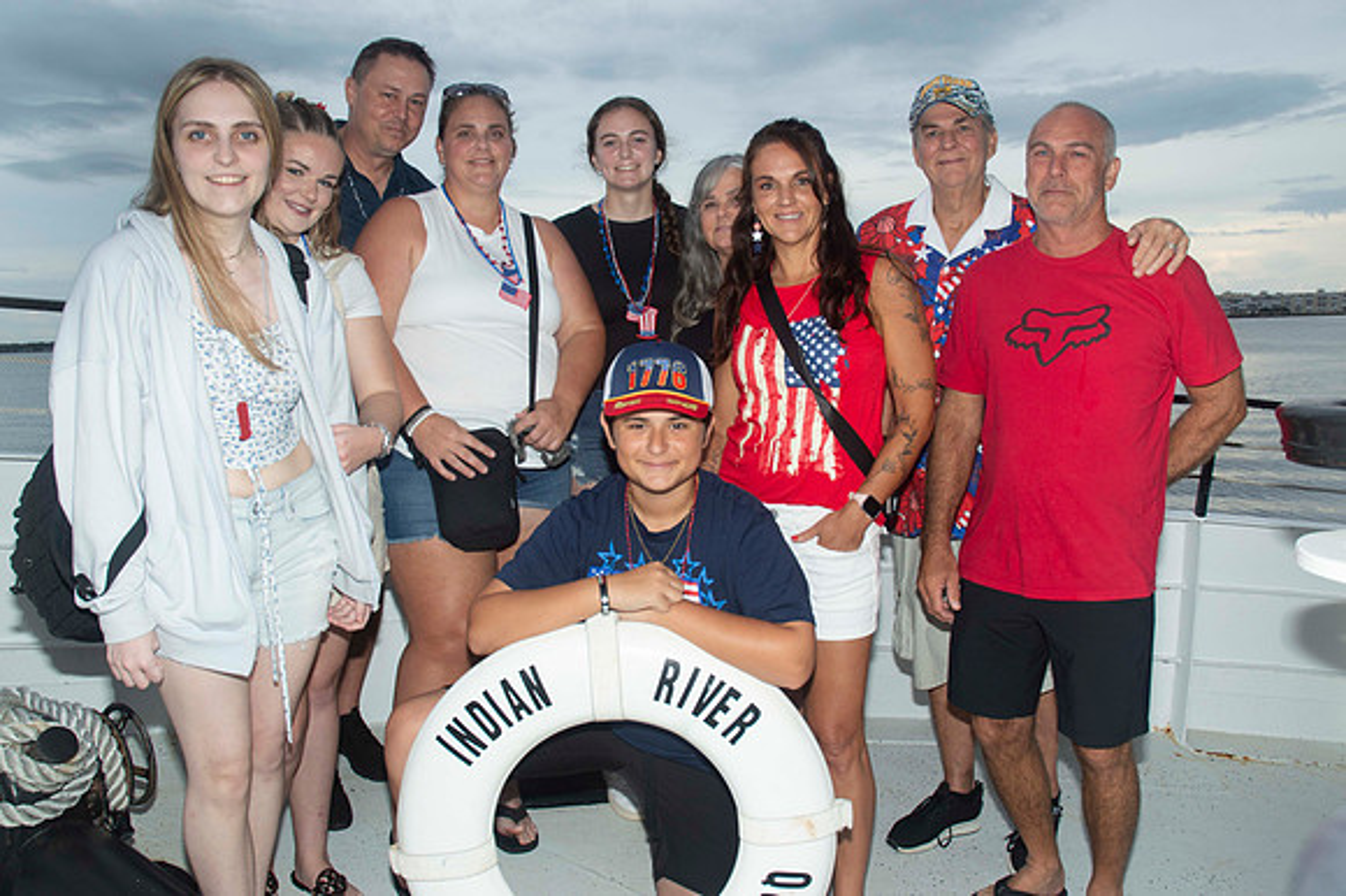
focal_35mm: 27
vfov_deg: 47.9
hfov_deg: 67.4
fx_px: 1009
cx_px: 673
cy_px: 448
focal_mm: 18
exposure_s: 1/100
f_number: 7.1
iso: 100
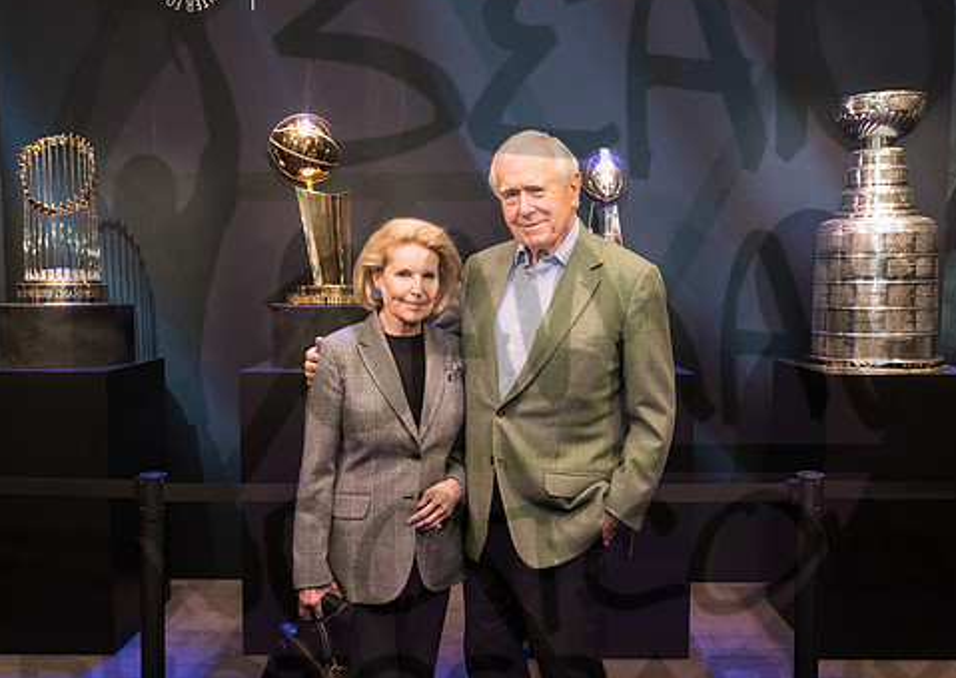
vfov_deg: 42.7
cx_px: 465
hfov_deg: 57.7
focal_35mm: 32
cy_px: 348
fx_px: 867
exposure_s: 1/200
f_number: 3.5
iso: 2500
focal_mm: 24
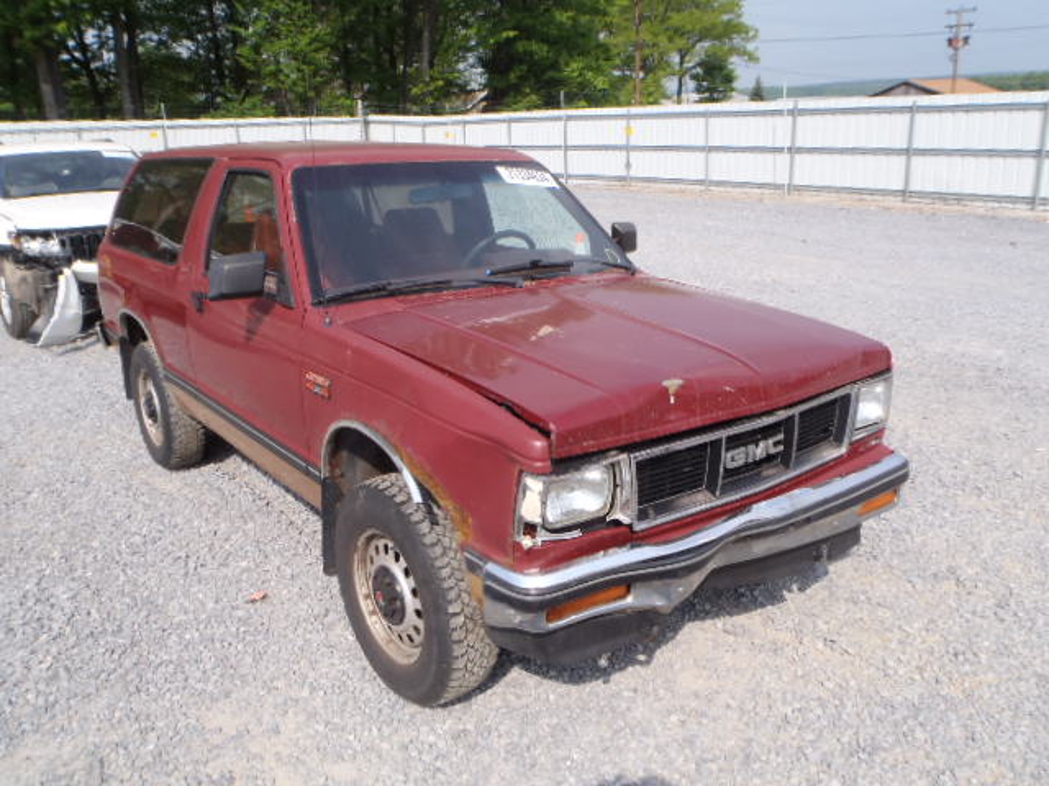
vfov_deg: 49.7
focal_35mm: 28
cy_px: 393
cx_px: 524
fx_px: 849
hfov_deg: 63.4
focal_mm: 5
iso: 80
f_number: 4.5
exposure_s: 1/500
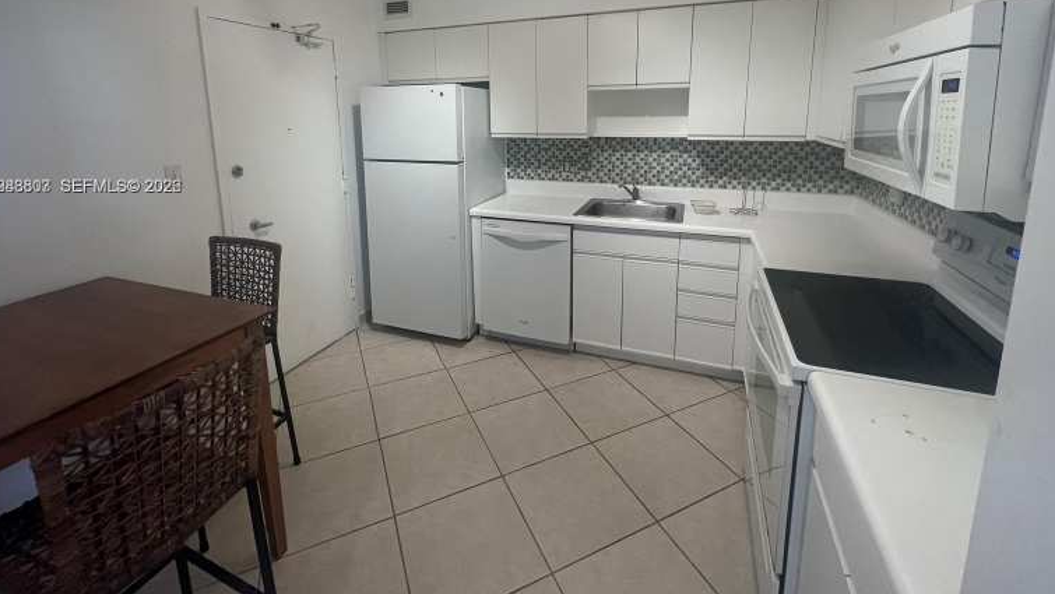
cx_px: 523
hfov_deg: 103.0
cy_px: 187
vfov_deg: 68.1
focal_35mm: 15
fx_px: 420
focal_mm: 1.57
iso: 160
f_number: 1.8
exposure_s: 1/120
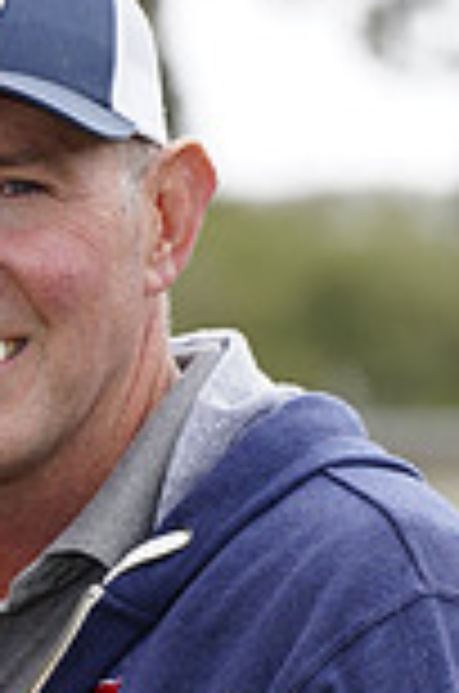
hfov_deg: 2.5
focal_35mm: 540
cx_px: -200
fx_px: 10373
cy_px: 842
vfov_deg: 3.8
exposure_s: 1/250
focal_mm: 143
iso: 100
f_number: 5.6
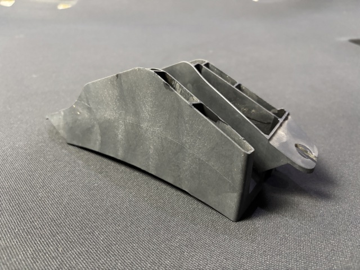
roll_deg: +1.5
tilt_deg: -30.9
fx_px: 270
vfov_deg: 53.1
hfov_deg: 67.3
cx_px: 180
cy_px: 135
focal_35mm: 26
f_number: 1.6
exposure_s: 1/33
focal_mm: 5.96
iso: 500
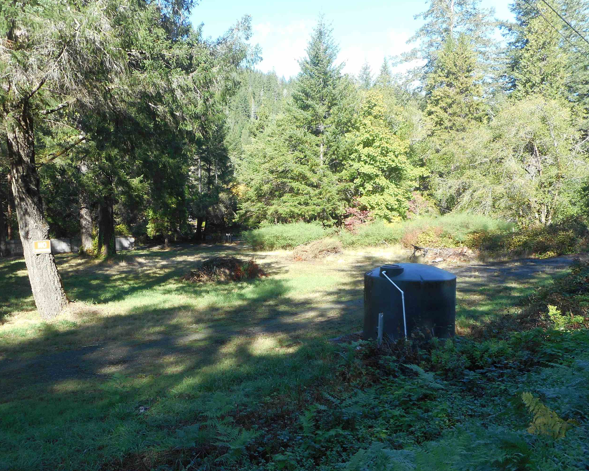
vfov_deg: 48.4
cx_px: 266
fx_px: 523
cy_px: 262
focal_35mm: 30
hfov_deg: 58.7
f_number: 3.7
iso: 80
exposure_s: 1/125
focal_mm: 4.5
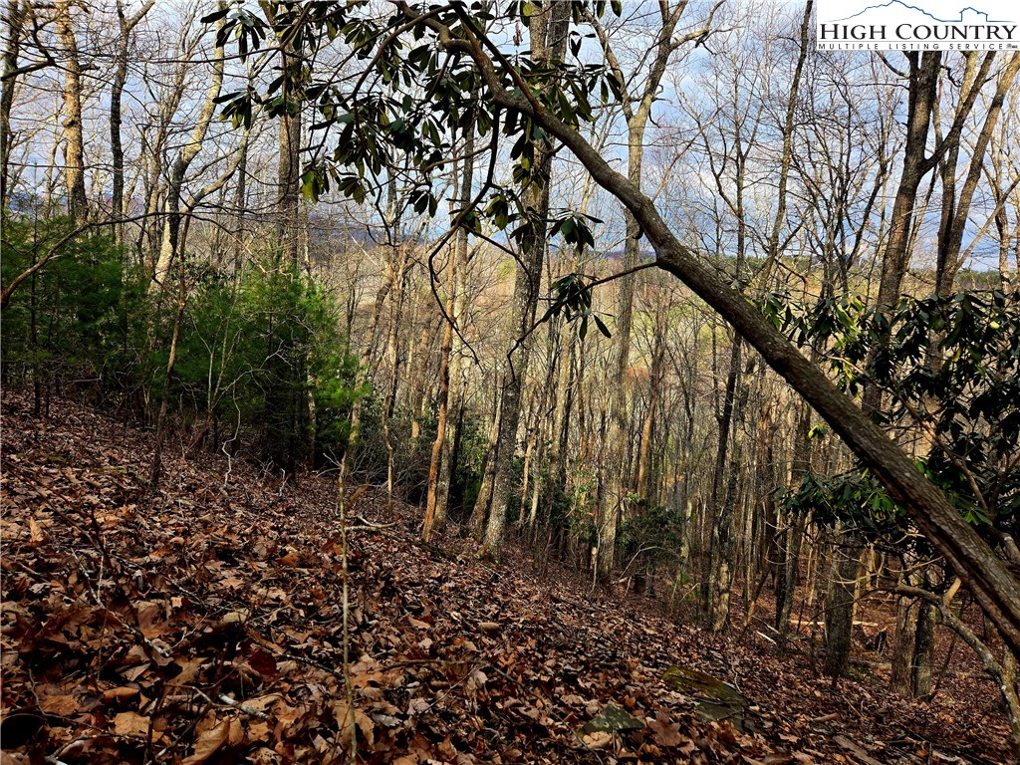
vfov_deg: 58.9
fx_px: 678
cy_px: 382
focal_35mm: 23
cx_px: 510
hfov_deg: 73.9
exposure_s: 1/385
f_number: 1.8
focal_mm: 5.4
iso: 25
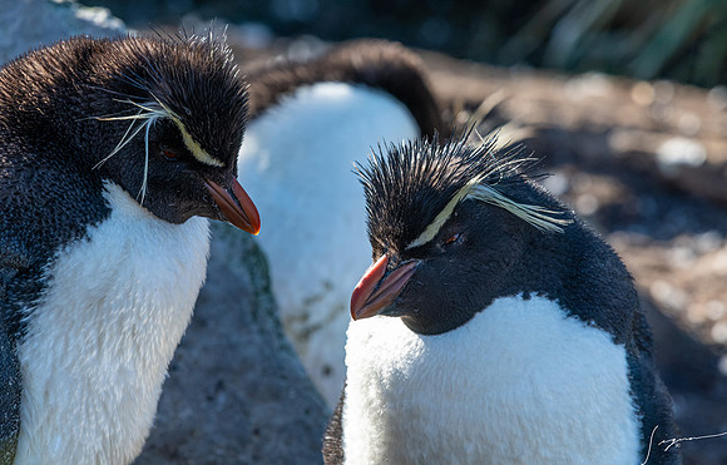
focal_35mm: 342
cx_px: 409
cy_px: 192
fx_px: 6824
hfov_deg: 6.1
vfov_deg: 3.9
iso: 640
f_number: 8
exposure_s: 1/640
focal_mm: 300
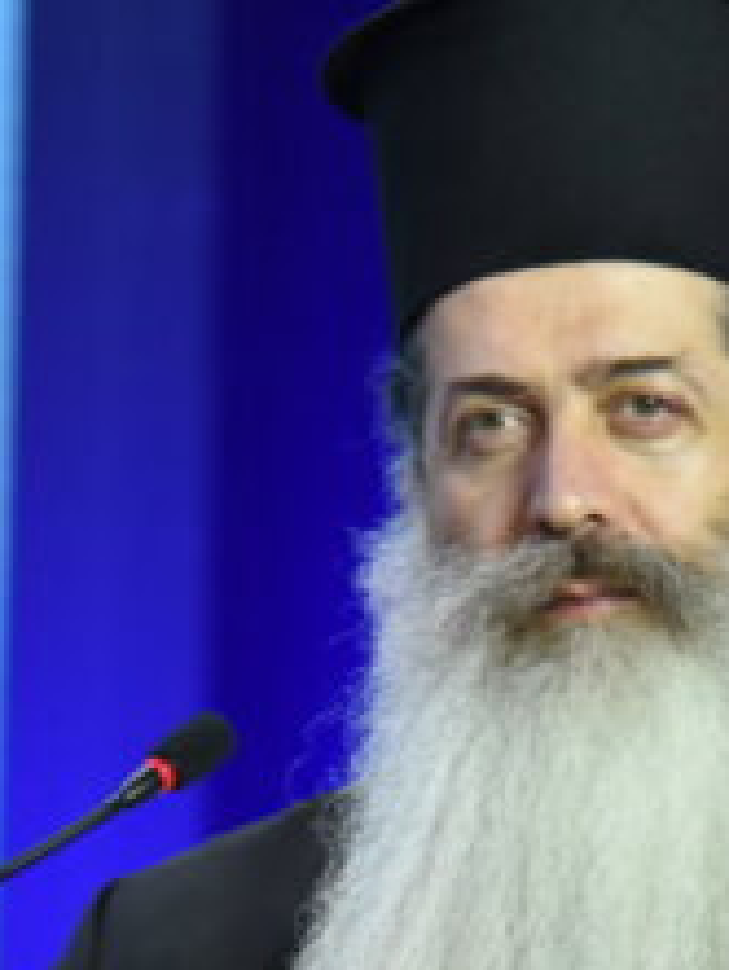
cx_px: 523
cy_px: 740
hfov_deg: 2.2
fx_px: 19076
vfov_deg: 2.9
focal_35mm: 680
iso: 4000
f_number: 5.3
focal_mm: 260
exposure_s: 1/500
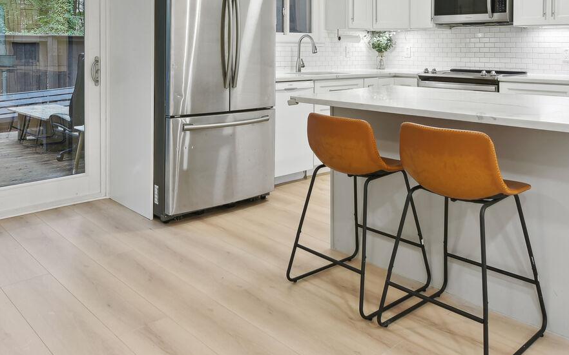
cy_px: 41
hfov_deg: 59.6
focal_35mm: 32
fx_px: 496
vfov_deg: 37.1
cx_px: 268
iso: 200
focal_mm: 16
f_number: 8
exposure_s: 1/8
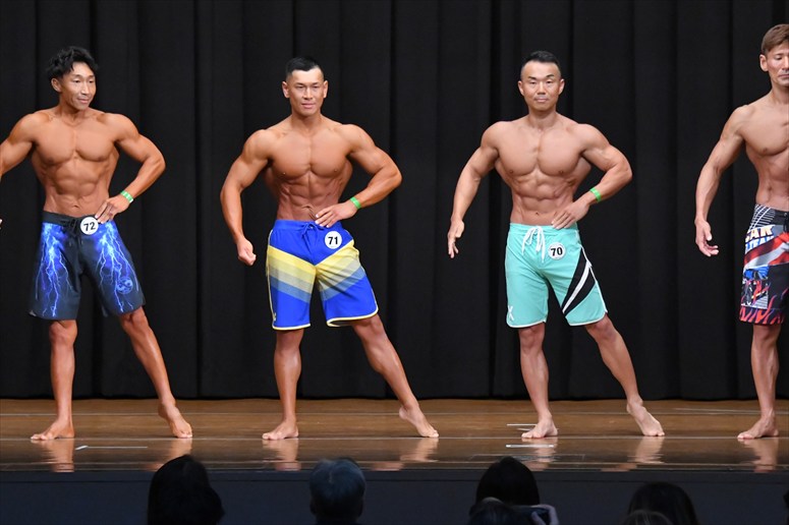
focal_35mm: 202
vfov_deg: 6.8
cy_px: 262
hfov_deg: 10.2
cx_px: 394
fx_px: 4425
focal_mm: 135
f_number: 5.6
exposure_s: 1/400
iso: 8000
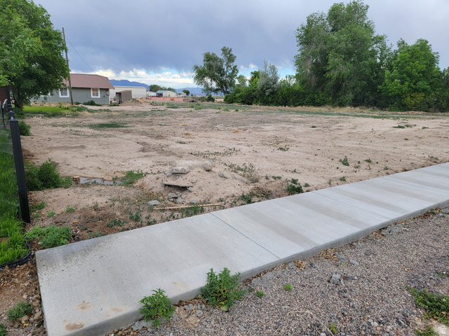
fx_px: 311
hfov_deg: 71.6
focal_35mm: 24
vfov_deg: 56.8
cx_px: 224
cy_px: 168
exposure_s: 1/365
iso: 16
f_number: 1.8
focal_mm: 6.7
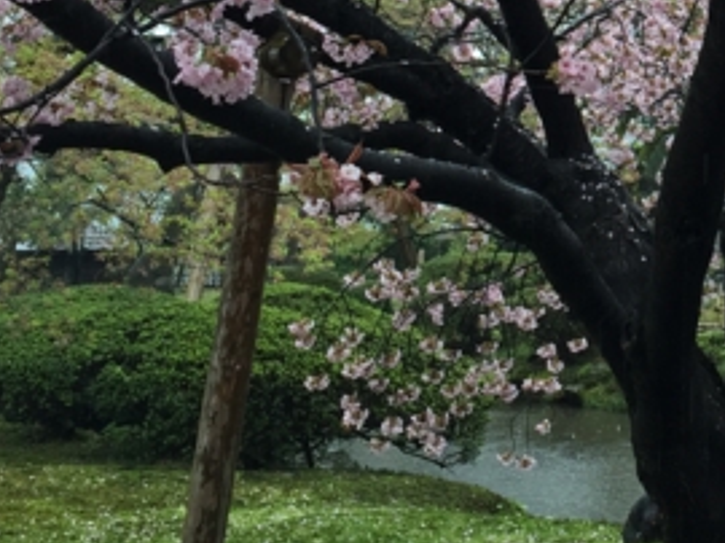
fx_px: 1800
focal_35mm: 86
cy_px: -99
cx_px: 789
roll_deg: +0.1
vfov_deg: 16.5
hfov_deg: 21.6
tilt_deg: +7.9
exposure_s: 1/128
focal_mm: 4.15
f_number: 2.2
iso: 32
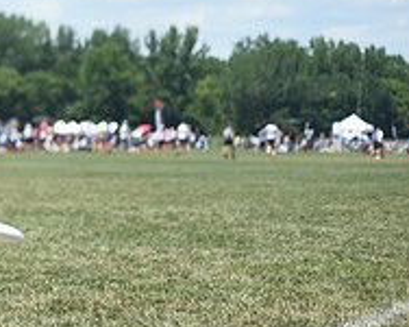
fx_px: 2866
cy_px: 108
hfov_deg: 8.0
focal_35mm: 237
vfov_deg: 6.5
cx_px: -215
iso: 100
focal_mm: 82
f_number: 2.8
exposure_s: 1/1250
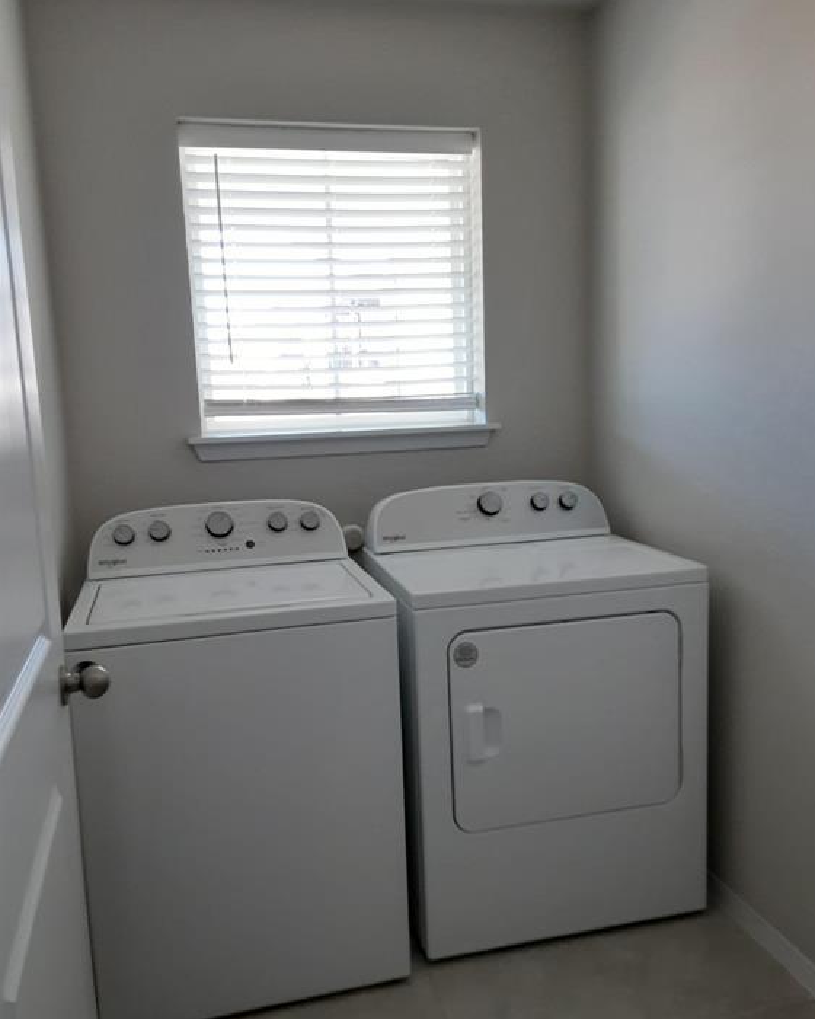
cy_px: 531
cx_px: 418
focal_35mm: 30
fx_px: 905
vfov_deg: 58.7
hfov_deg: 48.5
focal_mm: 2.9
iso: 160
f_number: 1.9
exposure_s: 1/30
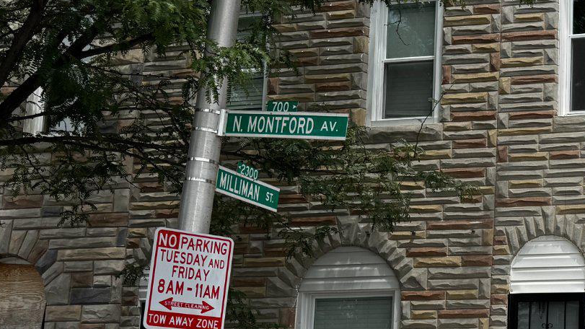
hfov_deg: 28.0
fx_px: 1024
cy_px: 264
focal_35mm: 66
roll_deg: +0.7
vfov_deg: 18.1
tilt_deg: +9.1
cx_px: 698
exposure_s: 1/4608
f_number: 1.78
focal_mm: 6.76
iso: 80
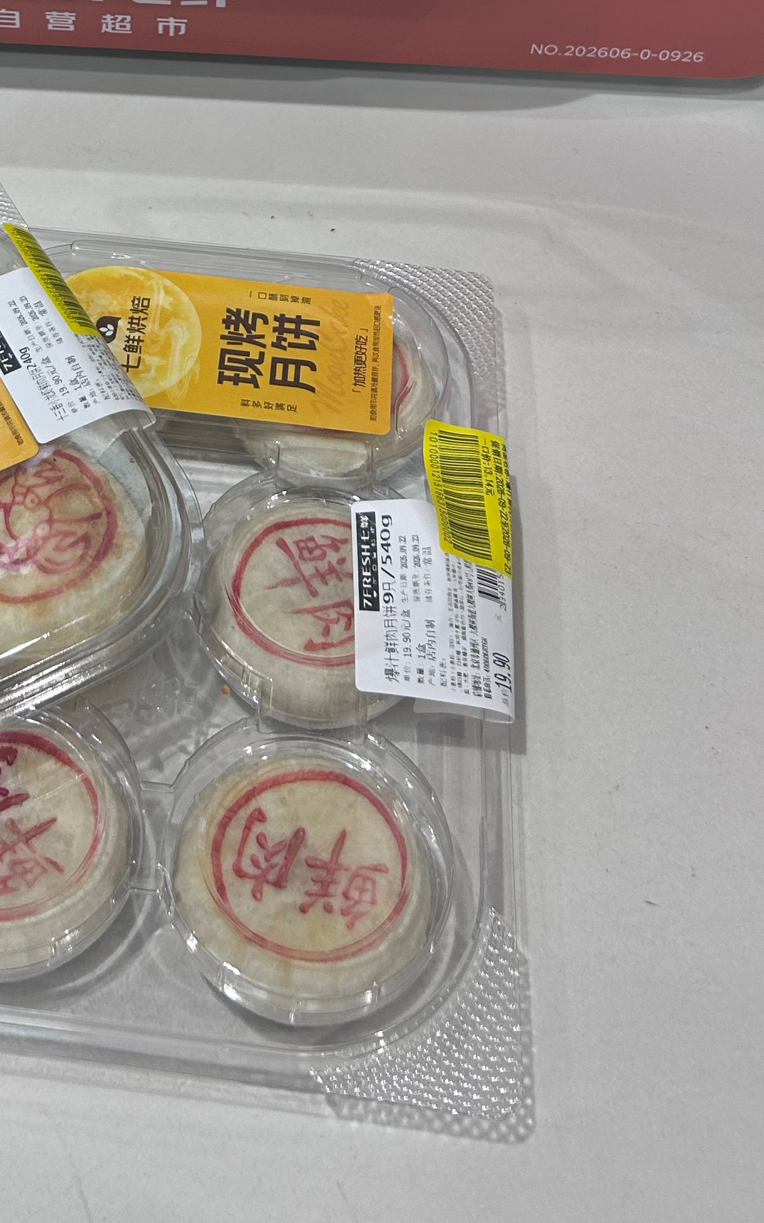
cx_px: 105
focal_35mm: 57
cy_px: -32
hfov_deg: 22.3
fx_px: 1900
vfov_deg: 32.5
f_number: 1.5
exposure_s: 1/157
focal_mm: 5.7
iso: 50
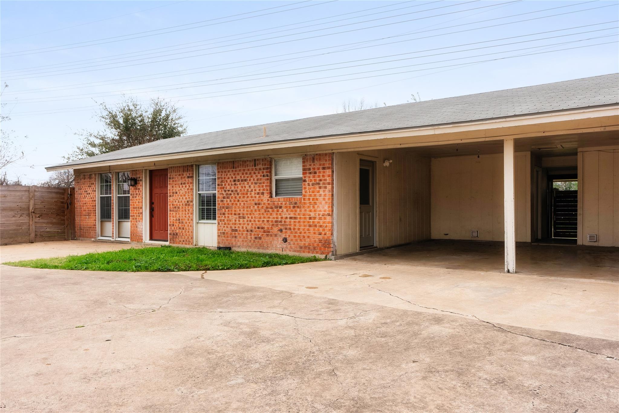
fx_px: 447
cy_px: 206
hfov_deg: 69.4
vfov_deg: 49.6
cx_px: 310
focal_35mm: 26
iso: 200
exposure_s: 1/80
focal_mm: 26
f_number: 8
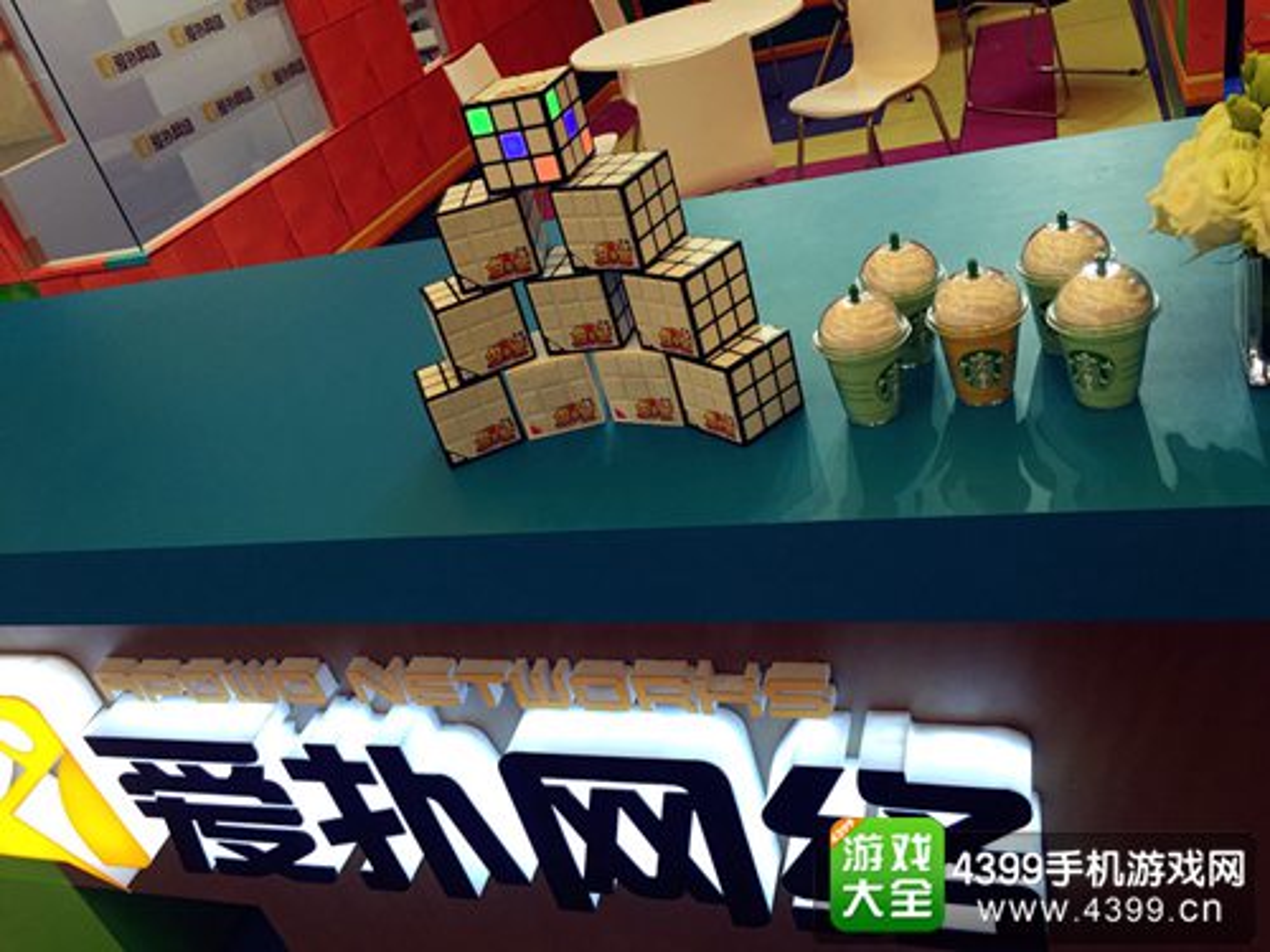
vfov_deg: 48.2
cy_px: 476
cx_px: 635
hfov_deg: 61.7
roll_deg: +17.1
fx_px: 1064
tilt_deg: -29.6
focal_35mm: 29
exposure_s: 1/100
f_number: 2.2
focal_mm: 4.15
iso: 50
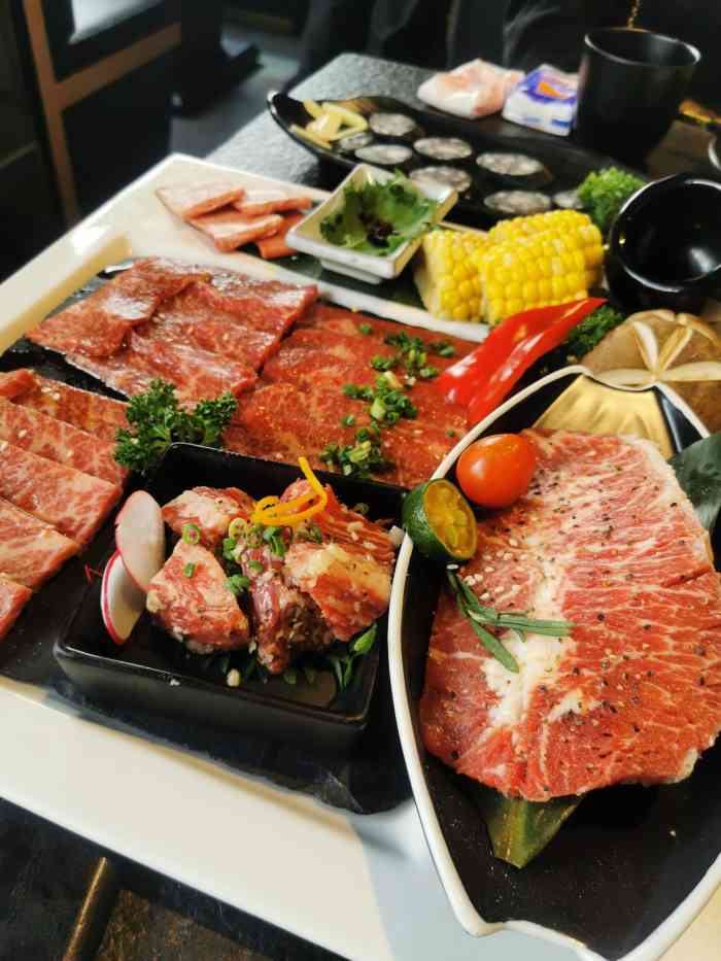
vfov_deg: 65.3
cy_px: 480
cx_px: 360
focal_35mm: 27
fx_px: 750
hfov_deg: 51.4
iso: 64
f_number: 1.6
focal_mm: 5.56
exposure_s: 1/100
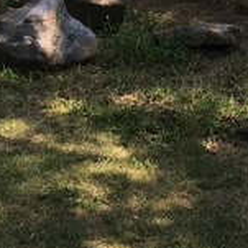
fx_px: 883
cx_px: 358
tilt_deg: -3.8
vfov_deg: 15.1
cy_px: -95
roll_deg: +2.0
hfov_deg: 15.0
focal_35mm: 109
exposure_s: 1/487
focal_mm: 4.15
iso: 25
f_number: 2.2
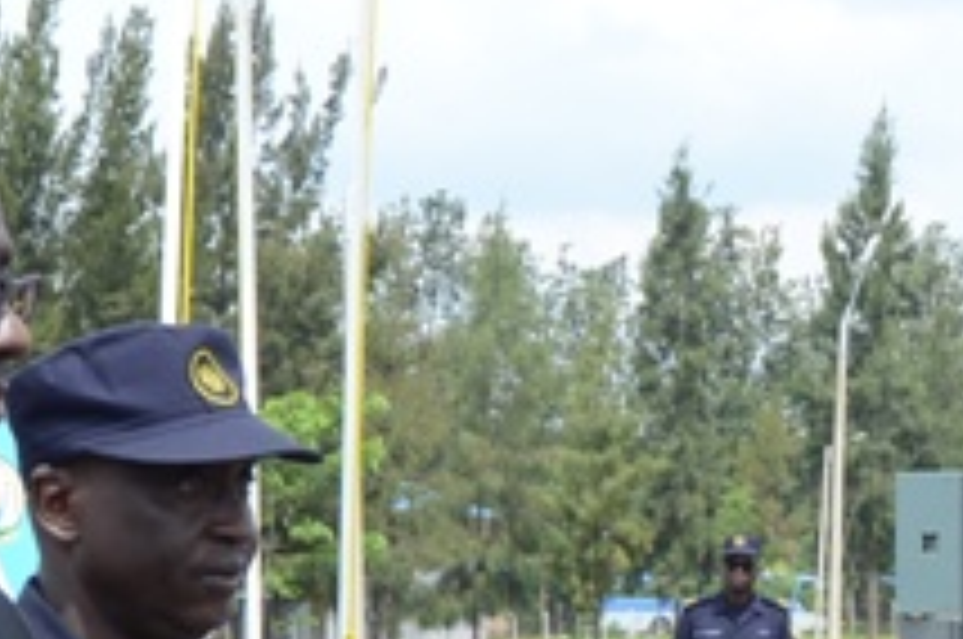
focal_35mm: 126
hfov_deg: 16.2
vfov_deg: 10.6
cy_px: 873
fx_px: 3365
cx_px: 724
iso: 125
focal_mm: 18
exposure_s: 1/160
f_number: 6.3
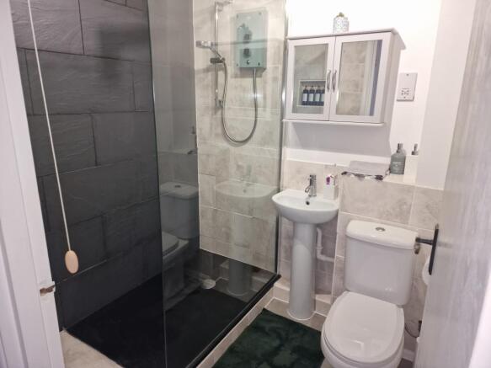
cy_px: 184
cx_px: 246
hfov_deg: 73.9
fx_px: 326
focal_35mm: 23
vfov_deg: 58.9
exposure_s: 1/100
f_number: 1.8
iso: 250
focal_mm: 6.4
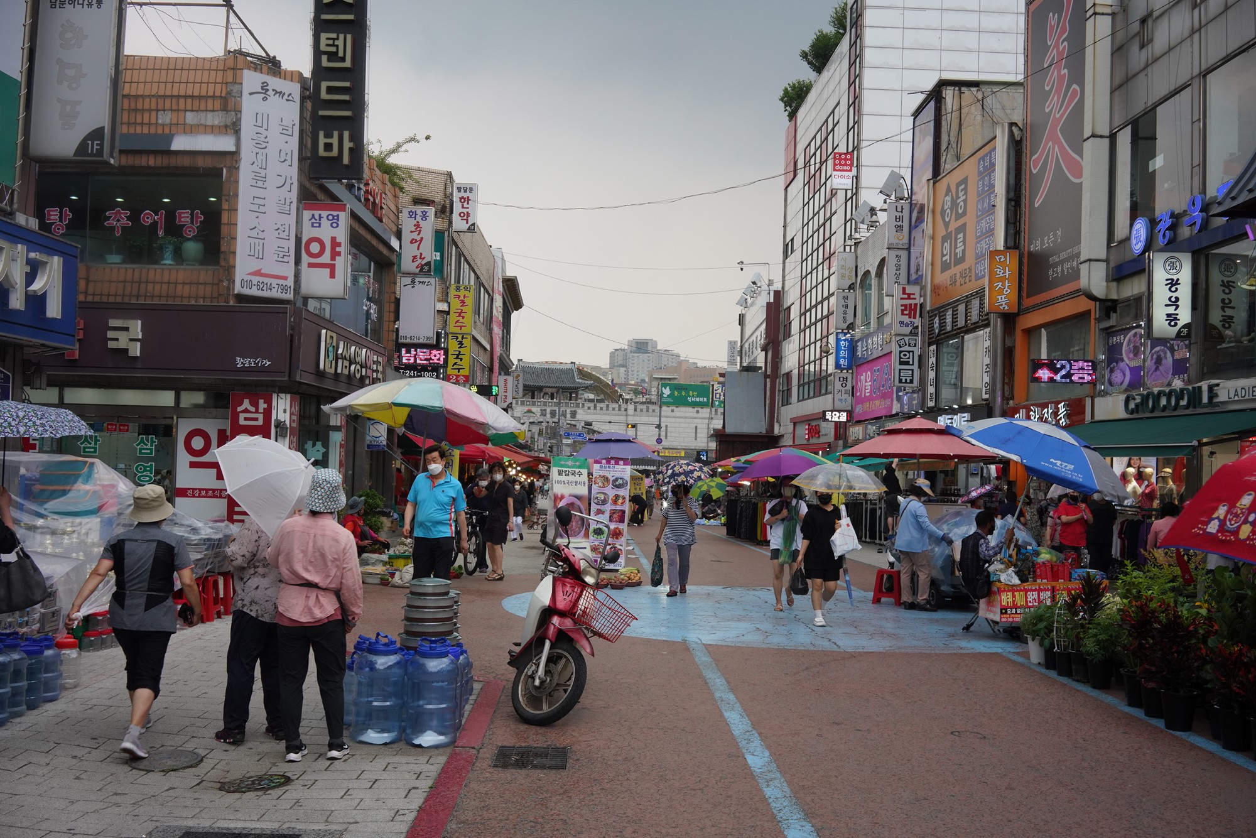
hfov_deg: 54.4
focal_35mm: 35
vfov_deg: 37.9
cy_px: 419
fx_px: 1221
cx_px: 628
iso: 800
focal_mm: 35
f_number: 13
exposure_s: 1/100
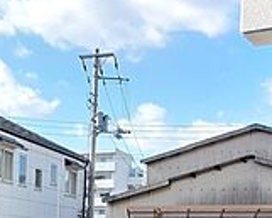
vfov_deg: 15.6
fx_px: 749
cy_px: 299
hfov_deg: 19.3
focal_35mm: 93
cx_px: -64
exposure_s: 1/156
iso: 25
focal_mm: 5.23
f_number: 1.8
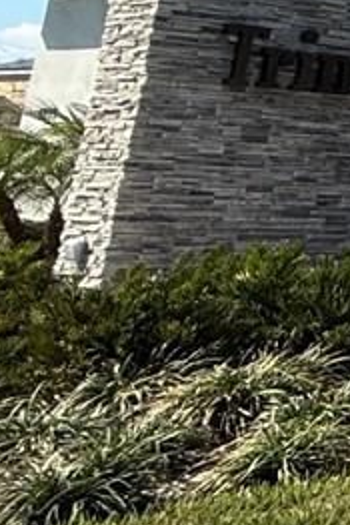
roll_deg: -1.9
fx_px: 1296
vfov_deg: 22.0
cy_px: -4
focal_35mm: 89
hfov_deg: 8.0
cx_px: 1430
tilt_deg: +10.5
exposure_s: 1/1399
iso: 50
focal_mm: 2.22
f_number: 2.2
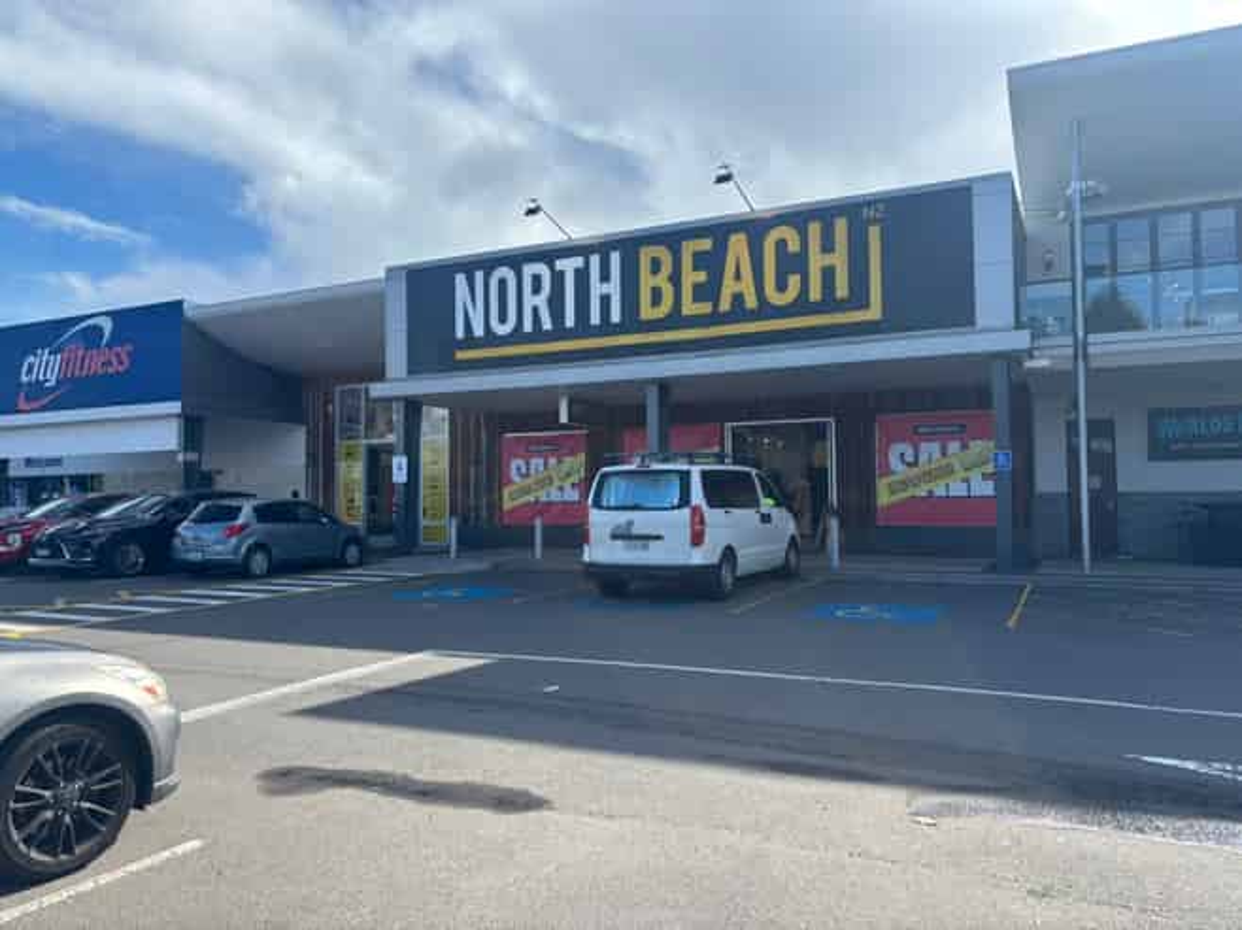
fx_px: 933
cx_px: 621
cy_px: 465
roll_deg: +0.5
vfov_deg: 53.0
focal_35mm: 26
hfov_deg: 67.3
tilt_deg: +2.5
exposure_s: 1/2193
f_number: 1.6
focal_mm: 5.96
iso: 50
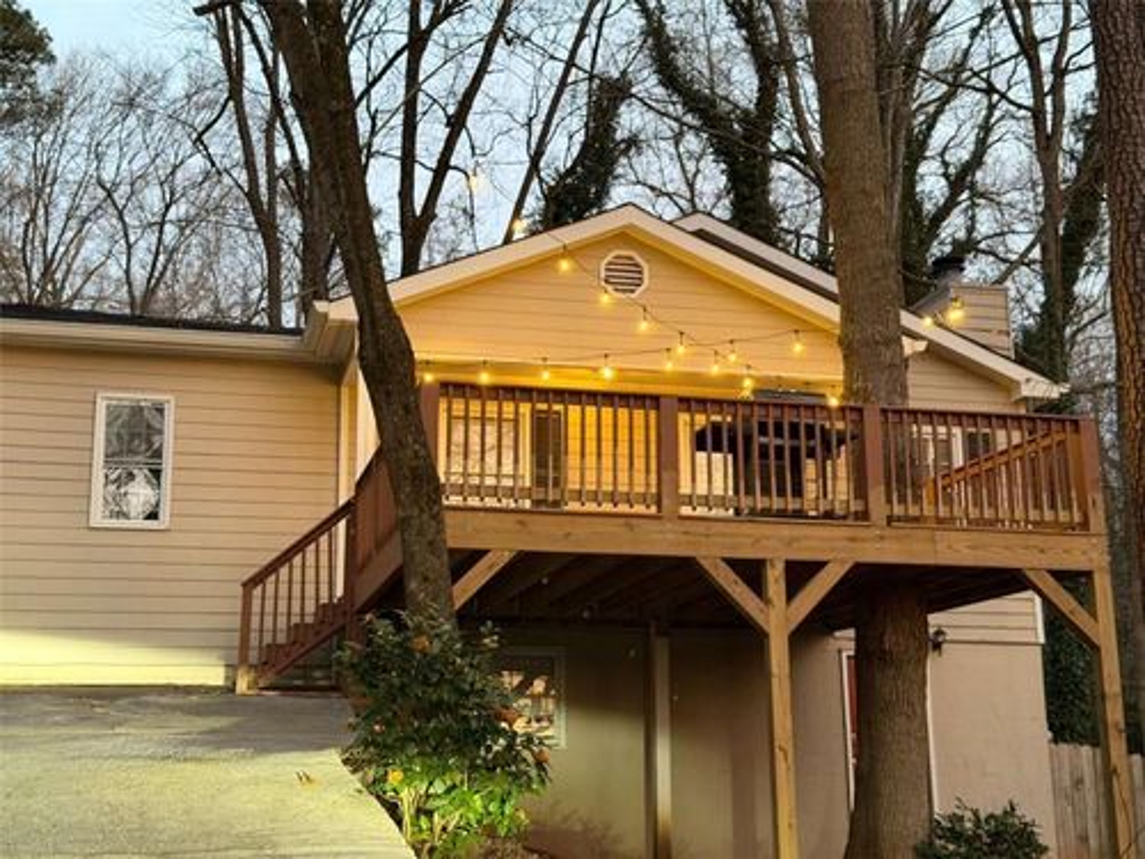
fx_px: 1588
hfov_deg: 39.7
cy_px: 430
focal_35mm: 48
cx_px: 572
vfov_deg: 30.3
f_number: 1.78
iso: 400
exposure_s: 1/40
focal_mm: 6.76
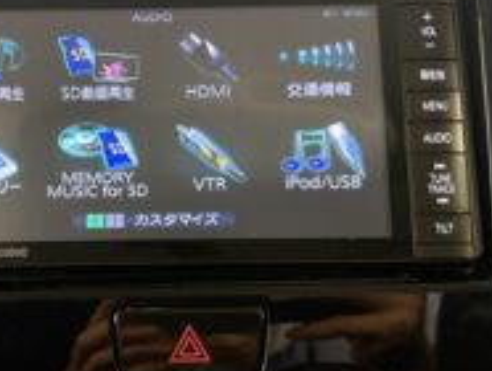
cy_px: 179
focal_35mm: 49
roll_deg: +0.9
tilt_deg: -12.4
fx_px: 697
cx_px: 169
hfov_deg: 38.5
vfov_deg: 29.7
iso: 250
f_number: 1.6
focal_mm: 5.96
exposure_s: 1/50
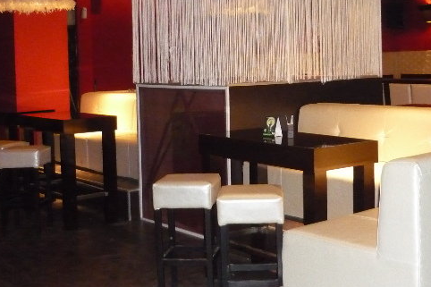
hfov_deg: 34.8
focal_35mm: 57
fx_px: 682
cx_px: 275
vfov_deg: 23.5
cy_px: 64
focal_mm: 5.5
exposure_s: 1/30
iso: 800
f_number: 2.8
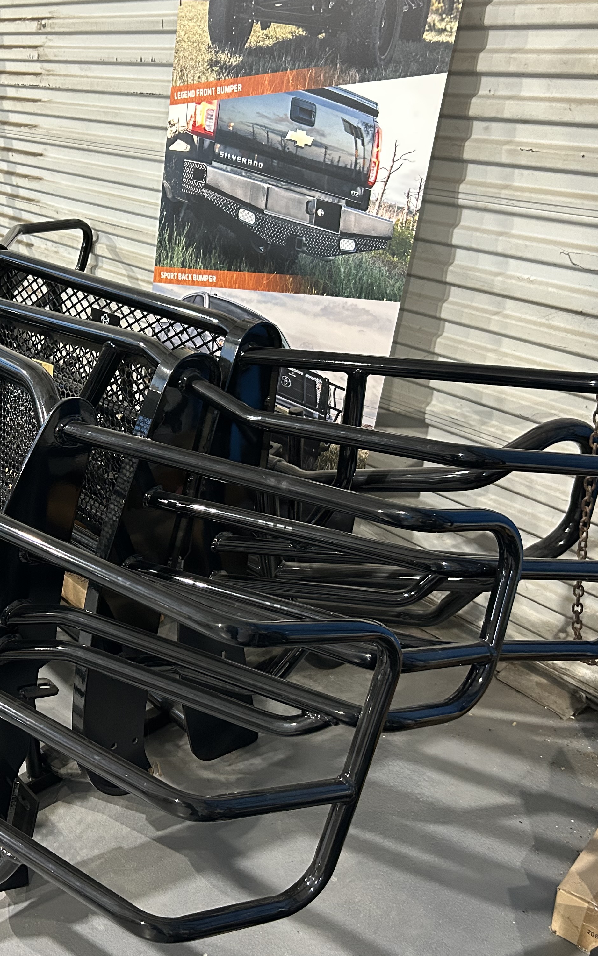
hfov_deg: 33.5
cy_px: 478
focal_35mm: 37
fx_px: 965
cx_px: 127
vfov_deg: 52.7
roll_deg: +4.2
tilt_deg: -25.2
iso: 400
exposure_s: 1/60
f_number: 1.5
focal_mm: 5.7
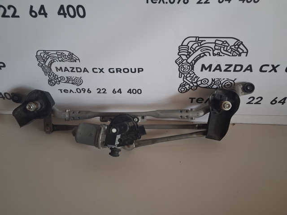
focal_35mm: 27
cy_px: 108
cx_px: 144
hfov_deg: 65.4
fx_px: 224
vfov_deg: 51.3
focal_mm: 4
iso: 250
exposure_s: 1/50
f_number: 1.8
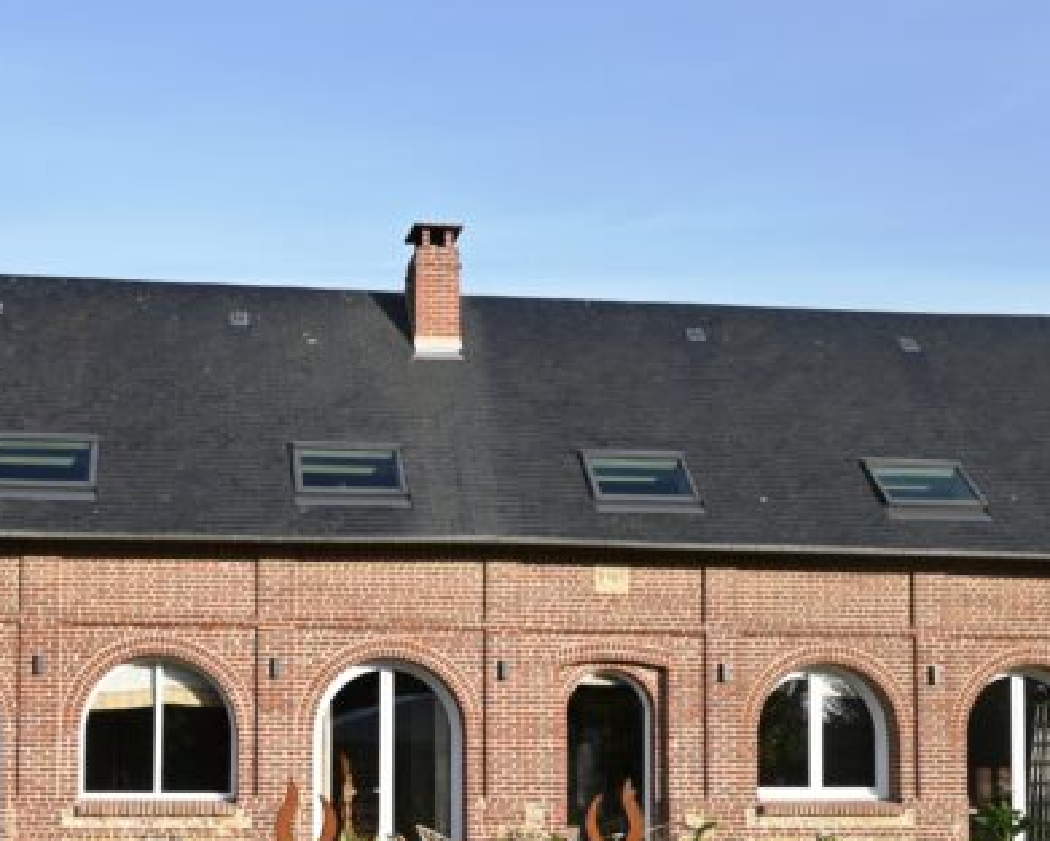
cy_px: 635
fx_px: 1834
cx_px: 432
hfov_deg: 31.9
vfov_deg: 25.5
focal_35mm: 59
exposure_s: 1/320
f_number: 6.3
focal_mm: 16
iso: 100
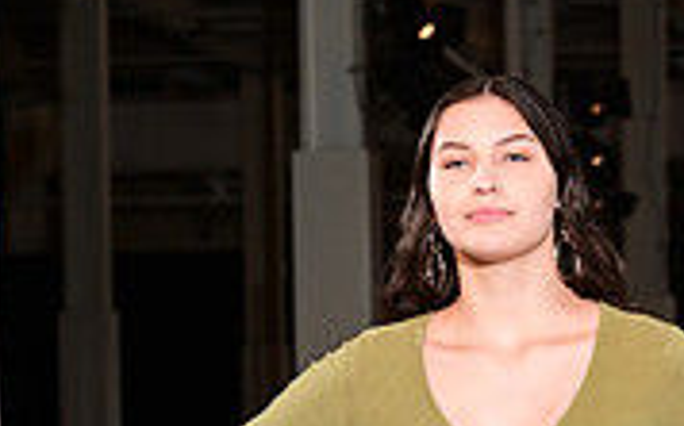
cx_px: 726
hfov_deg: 9.0
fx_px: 4322
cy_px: 1059
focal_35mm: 232
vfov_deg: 5.4
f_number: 6.3
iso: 1000
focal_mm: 70
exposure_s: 1/125
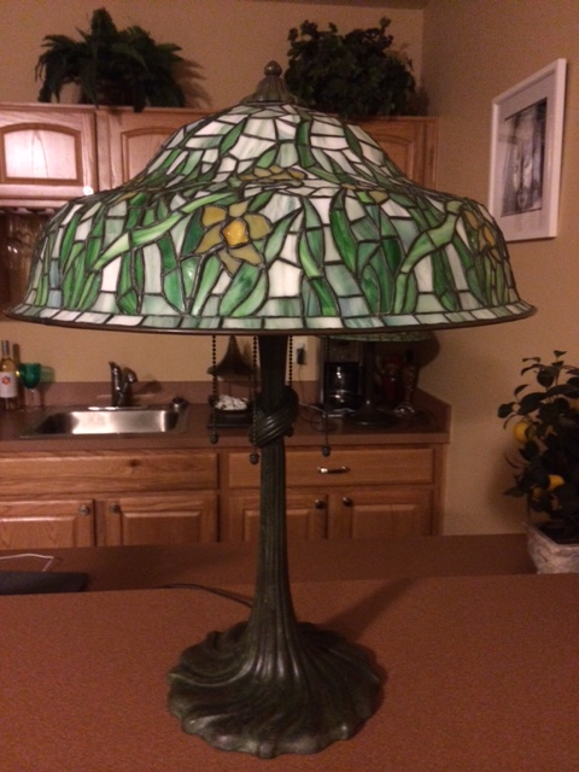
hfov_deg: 46.8
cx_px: 290
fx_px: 669
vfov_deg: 60.0
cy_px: 386
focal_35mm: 30
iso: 500
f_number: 2.2
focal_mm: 4.12
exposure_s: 1/15
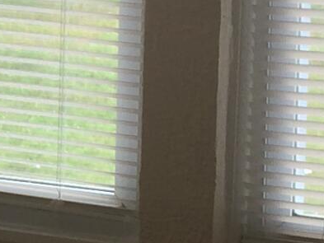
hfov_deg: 8.1
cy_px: 42
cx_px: -383
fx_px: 2144
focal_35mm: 229
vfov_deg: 6.5
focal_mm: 4.12
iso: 32
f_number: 2.2
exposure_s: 1/263
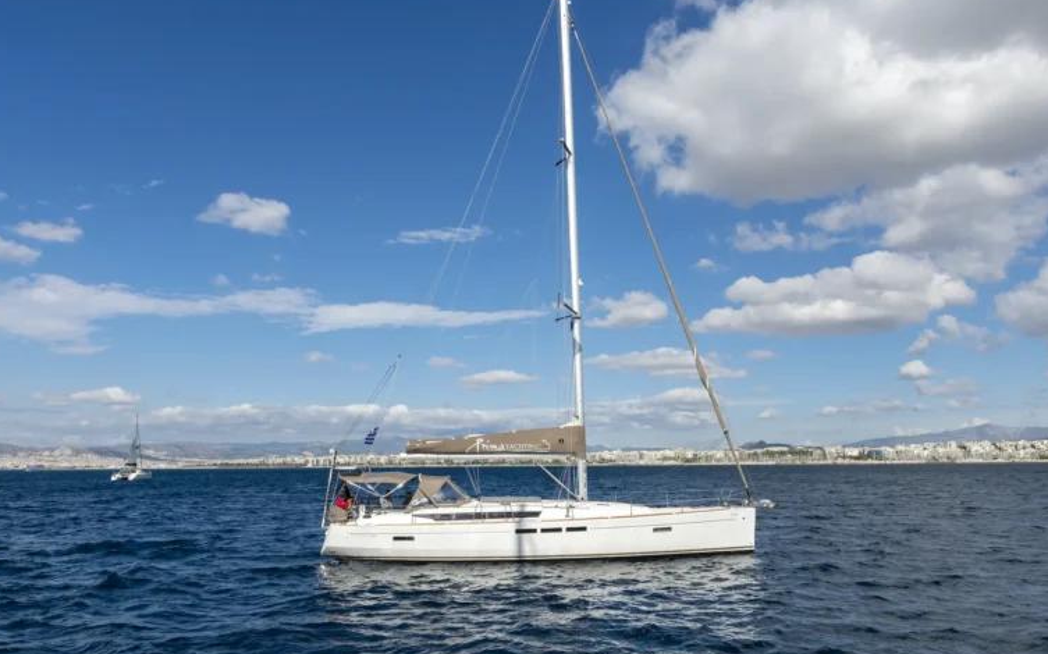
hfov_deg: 69.4
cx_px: 519
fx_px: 757
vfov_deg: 46.7
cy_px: 317
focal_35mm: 27
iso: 200
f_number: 8
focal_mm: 17
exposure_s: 1/1000
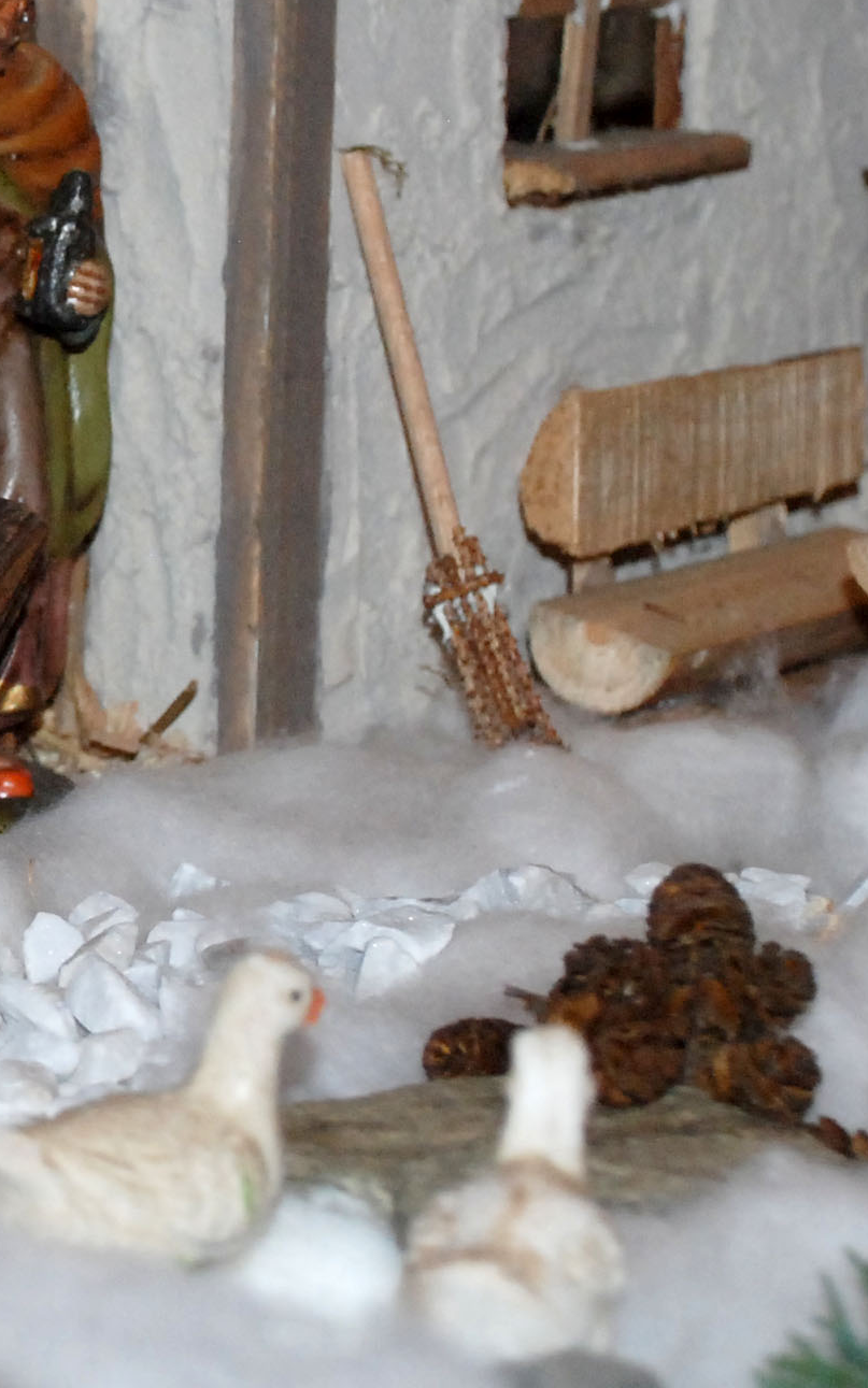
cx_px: -659
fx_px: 7645
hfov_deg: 6.4
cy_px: 382
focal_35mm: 202
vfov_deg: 10.4
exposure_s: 1/60
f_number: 4.8
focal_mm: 44
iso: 640
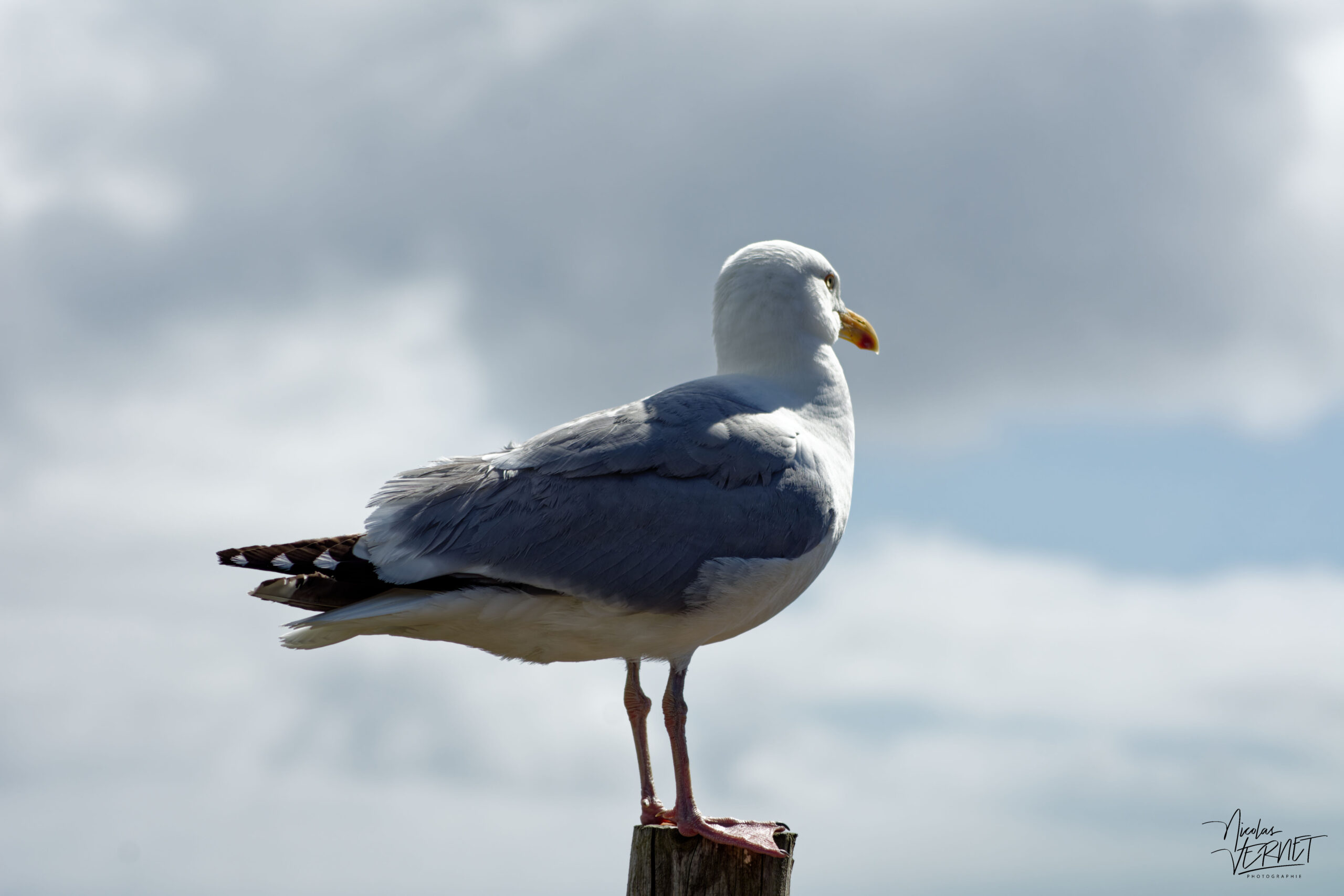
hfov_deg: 11.4
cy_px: 448
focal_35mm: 180
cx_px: 672
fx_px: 6720
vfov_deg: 7.6
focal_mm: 120
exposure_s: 1/1000
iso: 180
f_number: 8
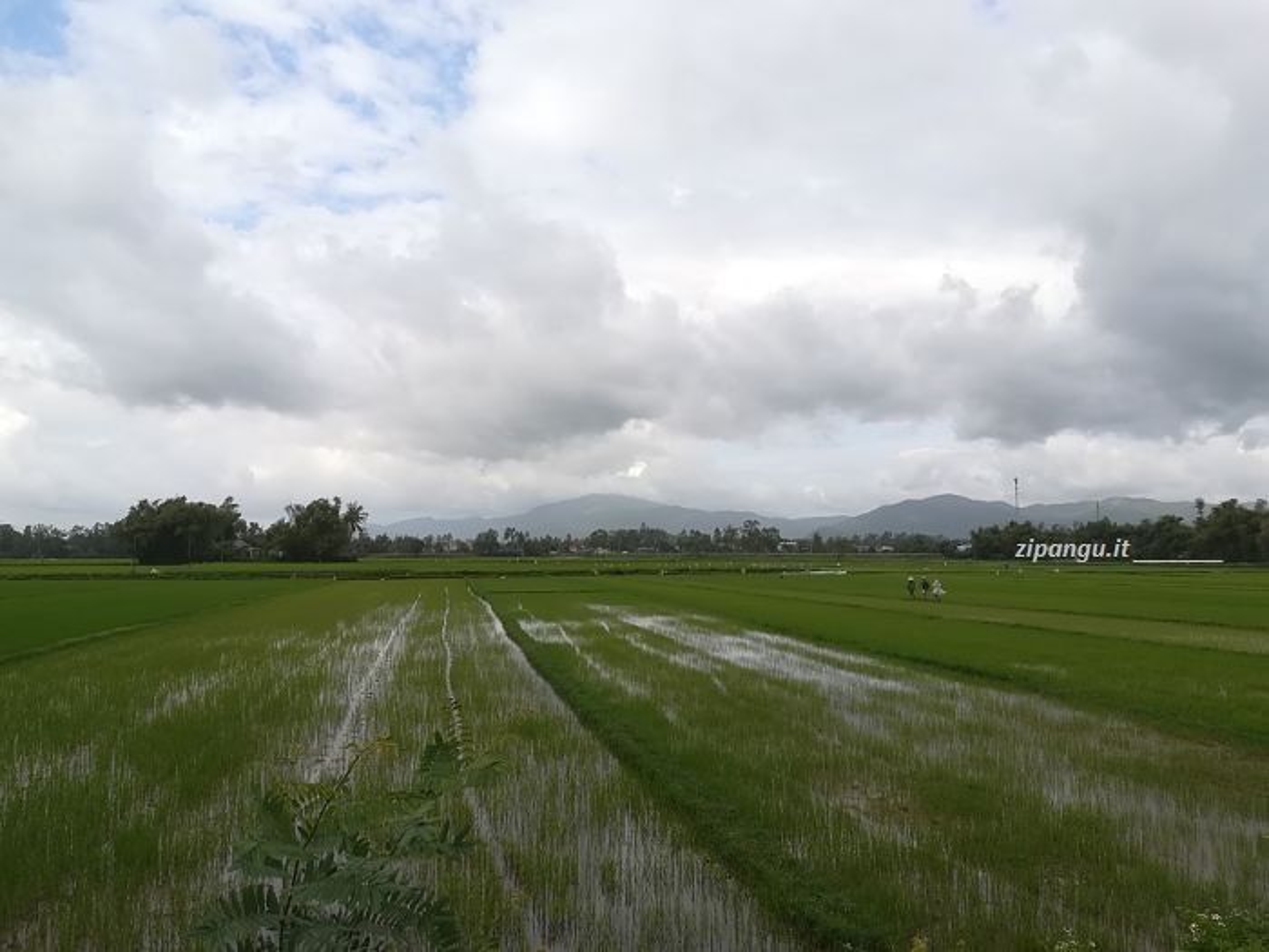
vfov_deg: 53.1
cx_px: 634
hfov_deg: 67.3
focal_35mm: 26
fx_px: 953
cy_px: 476
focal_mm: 3.83
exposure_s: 1/712
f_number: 2.2
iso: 50
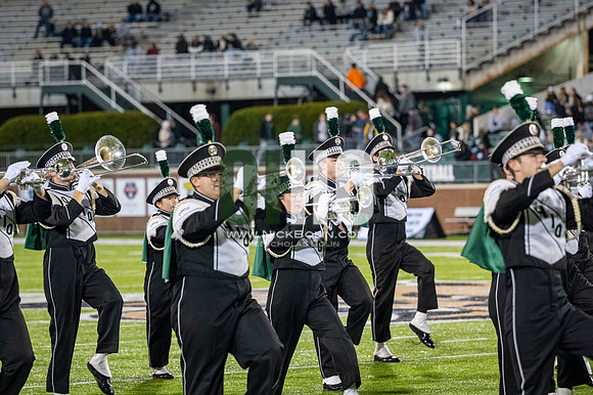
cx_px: 296
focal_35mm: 180
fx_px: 2963
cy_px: 198
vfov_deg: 7.6
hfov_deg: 11.4
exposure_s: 1/500
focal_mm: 120
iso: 1000
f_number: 2.8
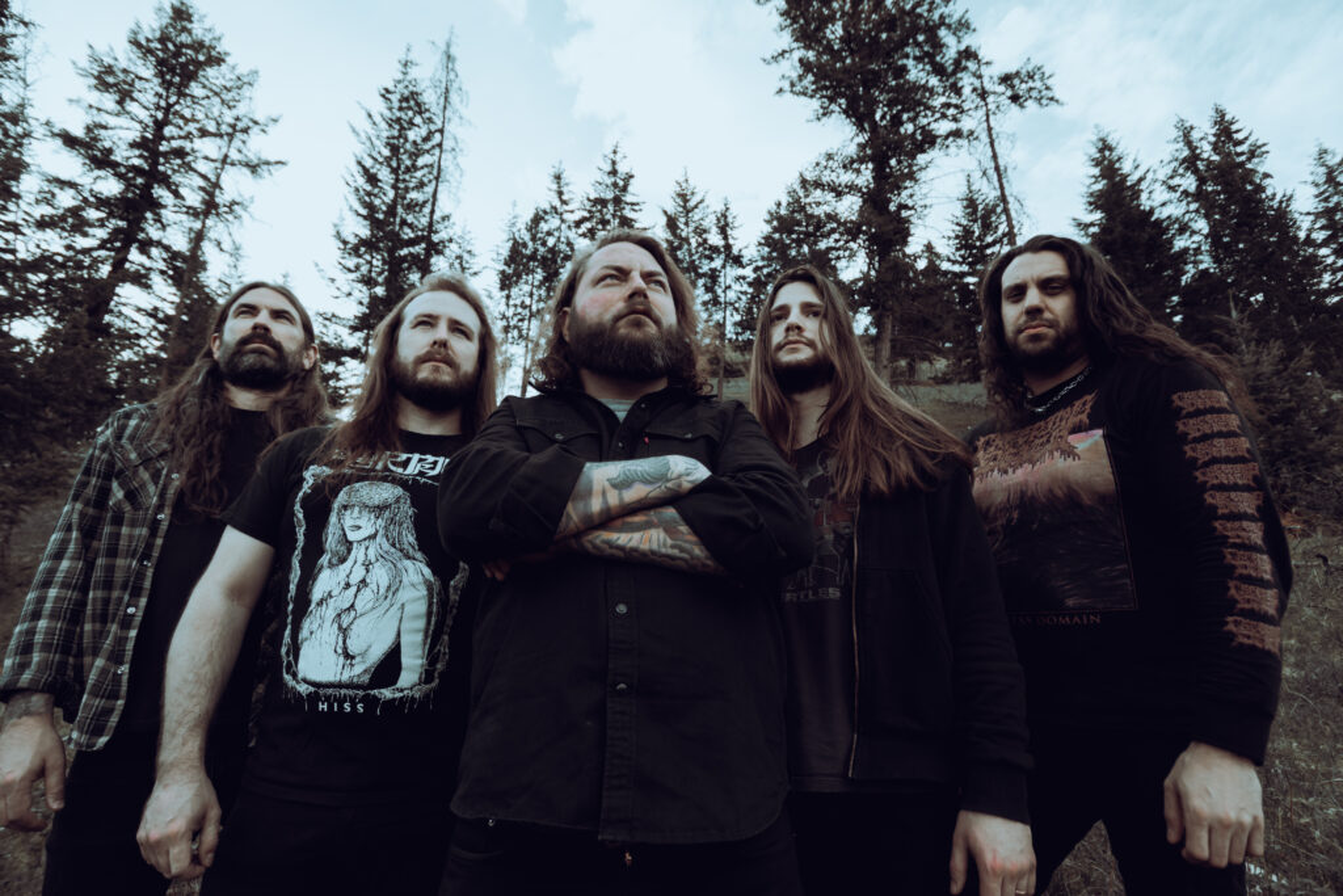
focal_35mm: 18
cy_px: 448
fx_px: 672
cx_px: 672
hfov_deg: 90.0
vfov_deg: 67.4
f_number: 4
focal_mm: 12
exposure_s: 1/250
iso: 200
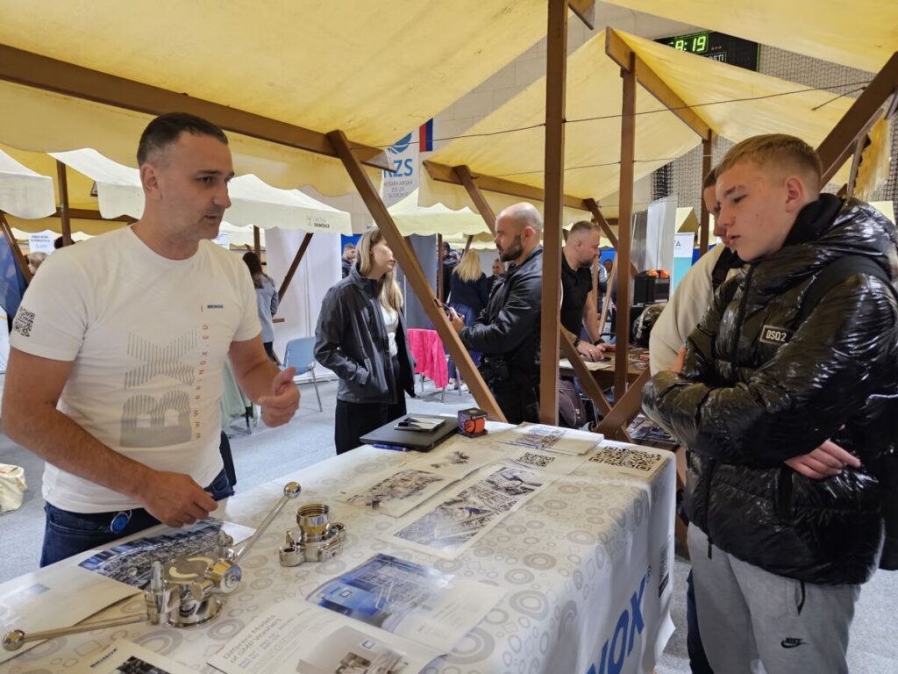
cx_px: 449
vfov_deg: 58.9
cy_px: 337
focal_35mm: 23
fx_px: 597
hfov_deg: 73.9
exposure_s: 1/120
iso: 1000
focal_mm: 6.3
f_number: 1.7
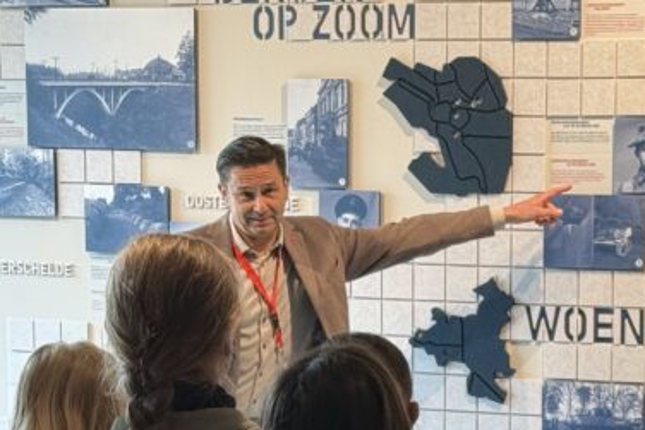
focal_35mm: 136
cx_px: 575
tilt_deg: -8.3
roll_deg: -1.0
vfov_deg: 9.9
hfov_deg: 14.9
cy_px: 517
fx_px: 2437
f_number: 1.78
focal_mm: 6.76
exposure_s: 1/121
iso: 80
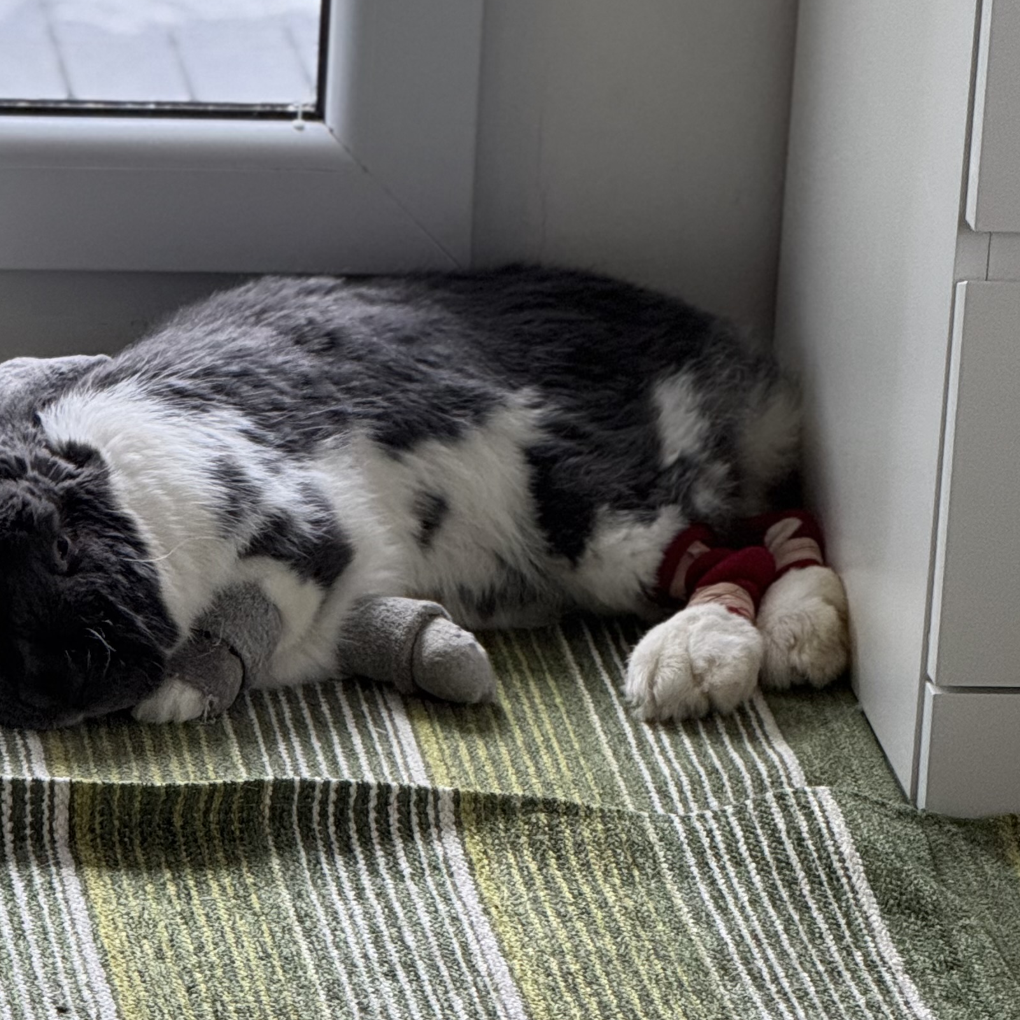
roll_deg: -3.0
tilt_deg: -17.4
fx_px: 8901
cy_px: 510
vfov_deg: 6.6
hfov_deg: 6.6
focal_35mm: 267
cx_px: 337
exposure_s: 1/63
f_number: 2.8
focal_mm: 15.66
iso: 250
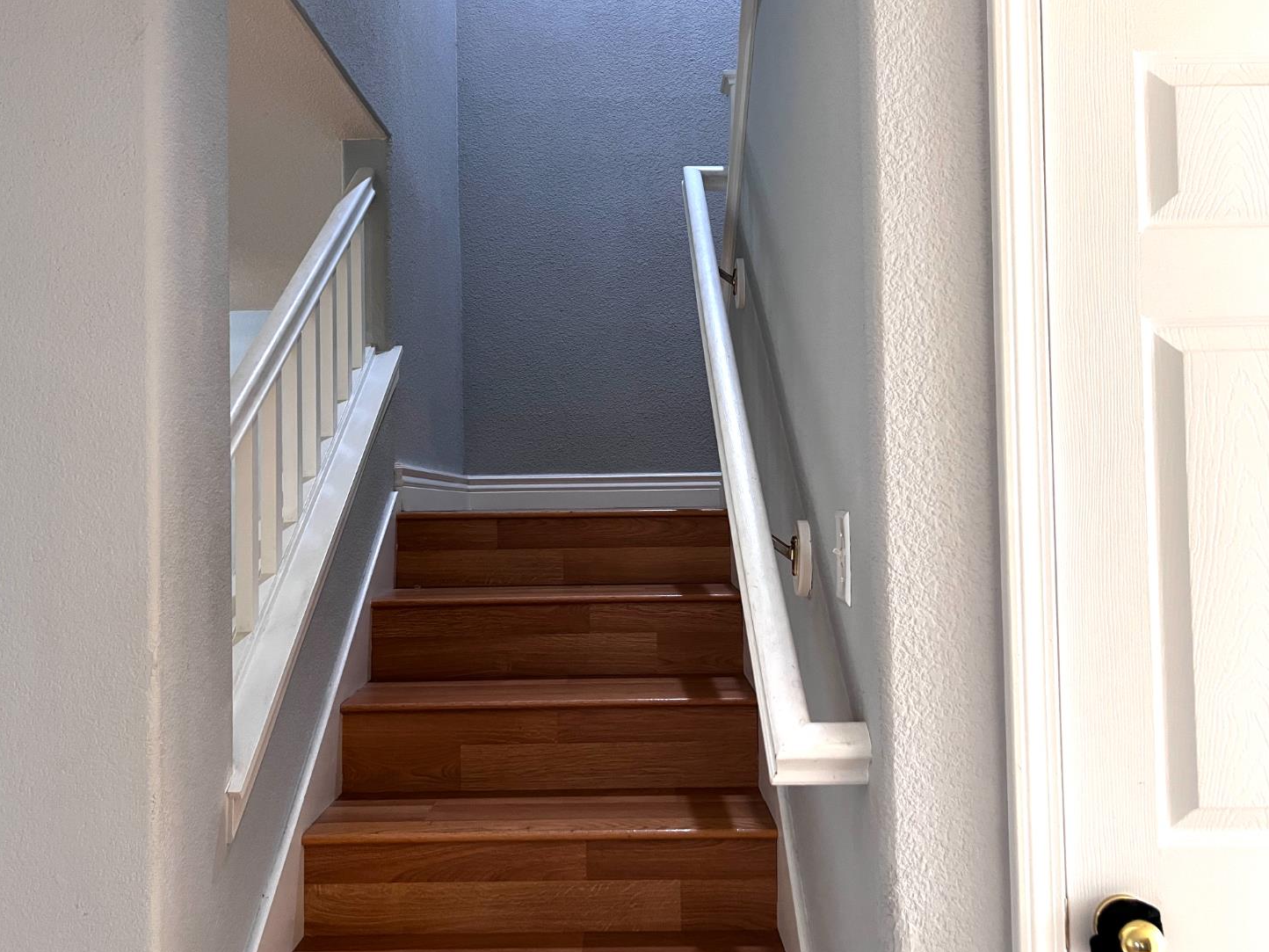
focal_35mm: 27
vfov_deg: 51.4
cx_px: 622
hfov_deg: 65.3
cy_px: 465
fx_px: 990
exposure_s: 1/60
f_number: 1.5
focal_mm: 5.7
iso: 320
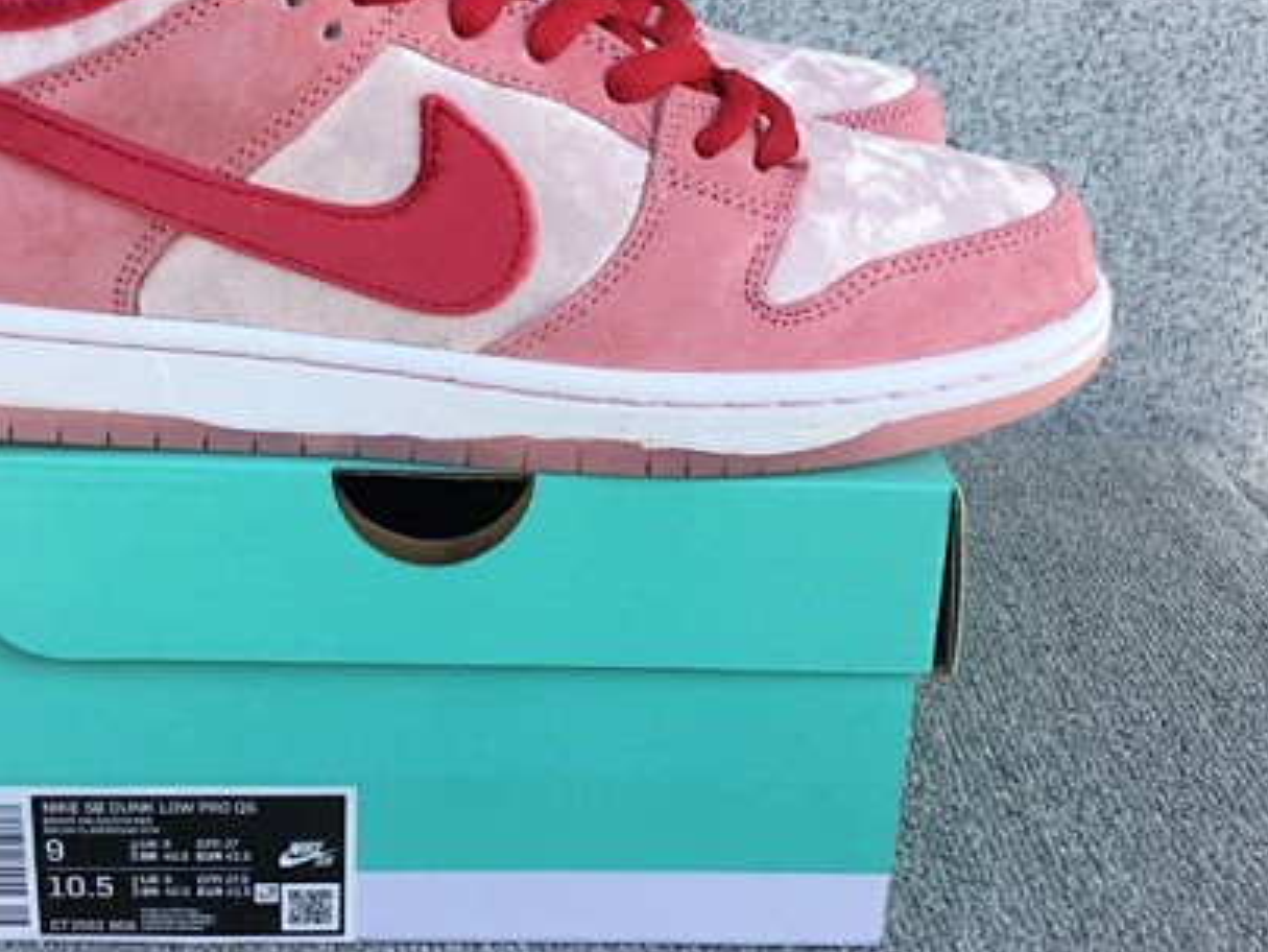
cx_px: 445
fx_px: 1795
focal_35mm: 49
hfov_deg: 38.5
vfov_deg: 29.5
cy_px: 332
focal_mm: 3.3
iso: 25
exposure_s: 1/344
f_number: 2.4
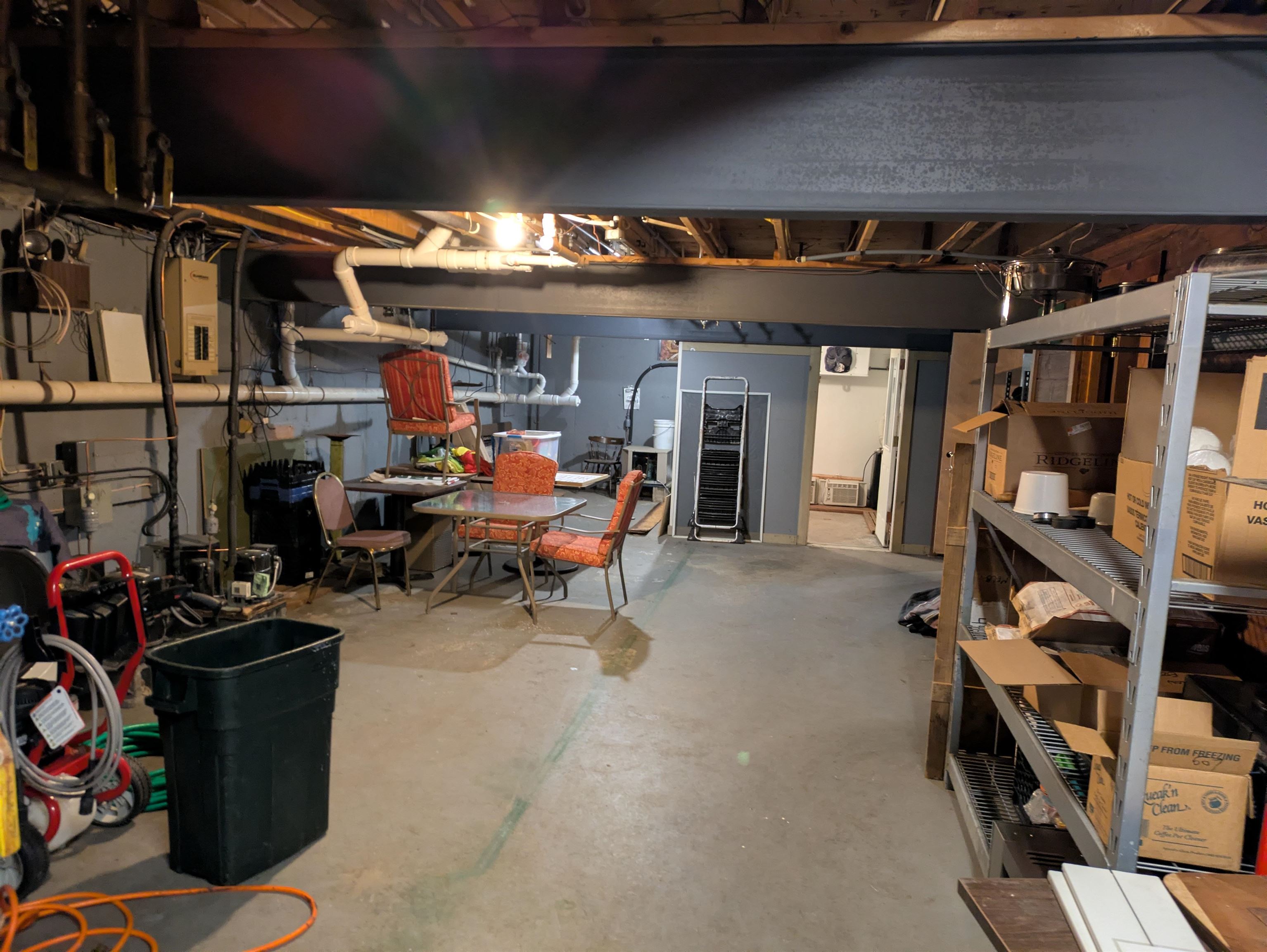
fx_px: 915
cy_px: 476
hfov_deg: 69.4
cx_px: 634
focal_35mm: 25
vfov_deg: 54.9
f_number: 1.89
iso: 594
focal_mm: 5.43
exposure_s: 1/24
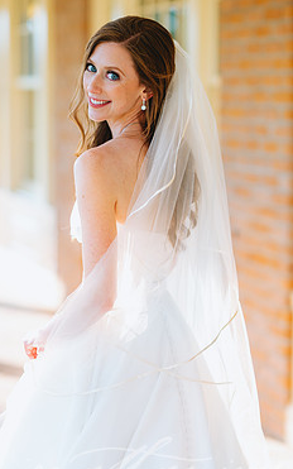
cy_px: 241
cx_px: 135
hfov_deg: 12.5
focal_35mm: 105
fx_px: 1341
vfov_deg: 19.8
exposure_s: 1/640
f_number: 2
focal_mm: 85
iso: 100
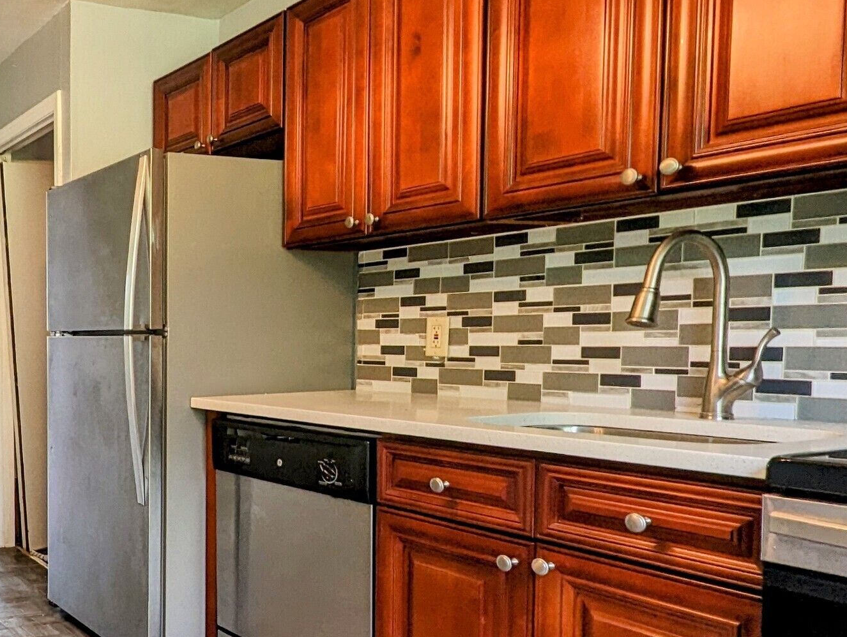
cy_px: 372
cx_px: -39
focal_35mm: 30
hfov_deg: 47.3
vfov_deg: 46.7
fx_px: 735
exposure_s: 1/60
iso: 57
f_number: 2.2
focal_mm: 1.95
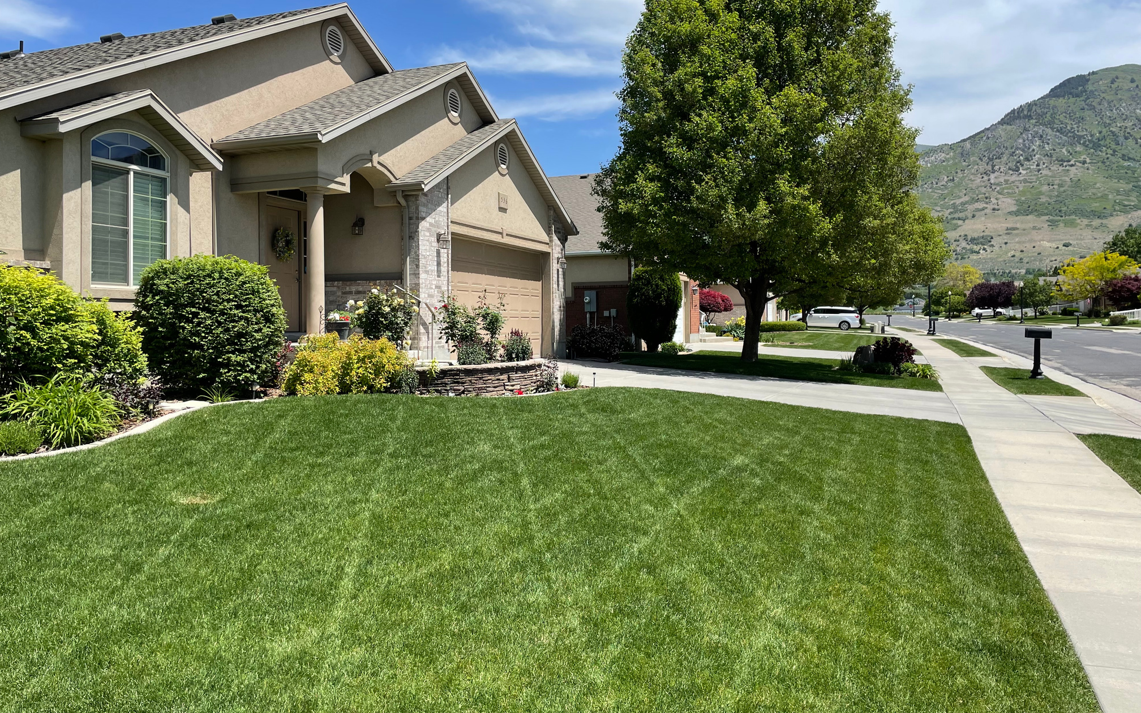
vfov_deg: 44.4
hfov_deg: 66.5
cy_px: 305
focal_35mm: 28
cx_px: 563
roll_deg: +1.1
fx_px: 871
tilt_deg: +1.2
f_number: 1.6
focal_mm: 4.2
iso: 32
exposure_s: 1/3040
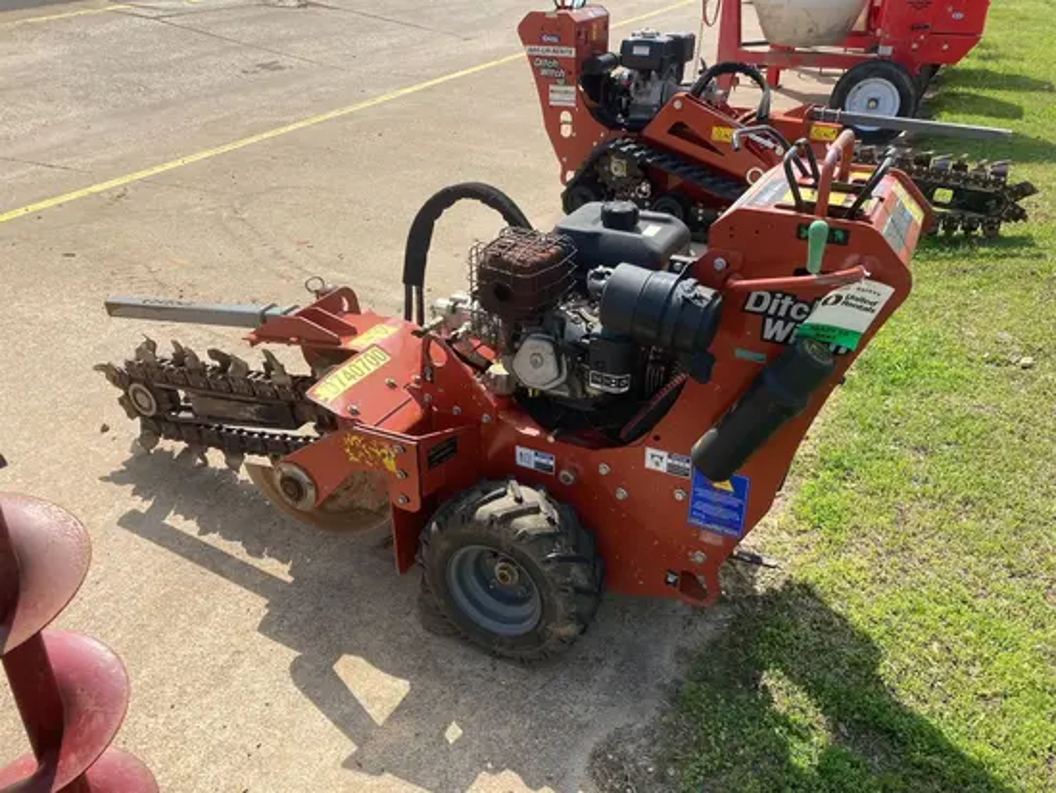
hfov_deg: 63.4
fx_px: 855
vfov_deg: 49.8
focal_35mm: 28
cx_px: 528
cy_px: 396
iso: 20
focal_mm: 3.99
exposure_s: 1/1429
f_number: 1.8
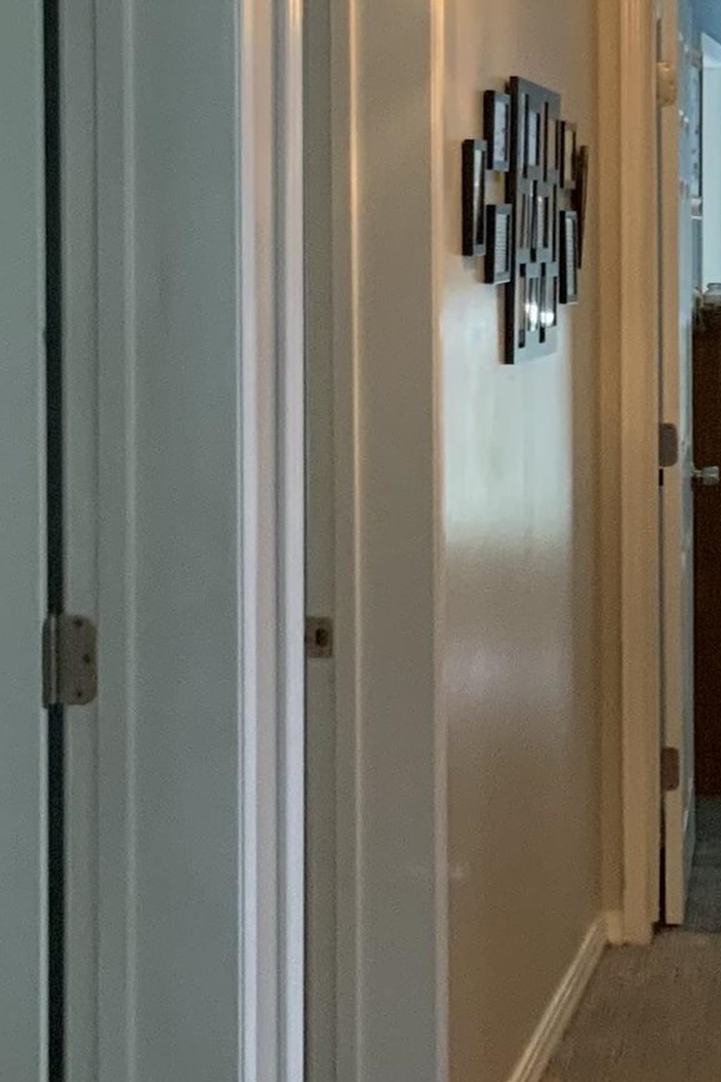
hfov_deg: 12.7
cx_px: 620
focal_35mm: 107
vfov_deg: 19.0
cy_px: 295
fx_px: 3215
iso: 200
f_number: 1.8
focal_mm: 3
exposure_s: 1/60
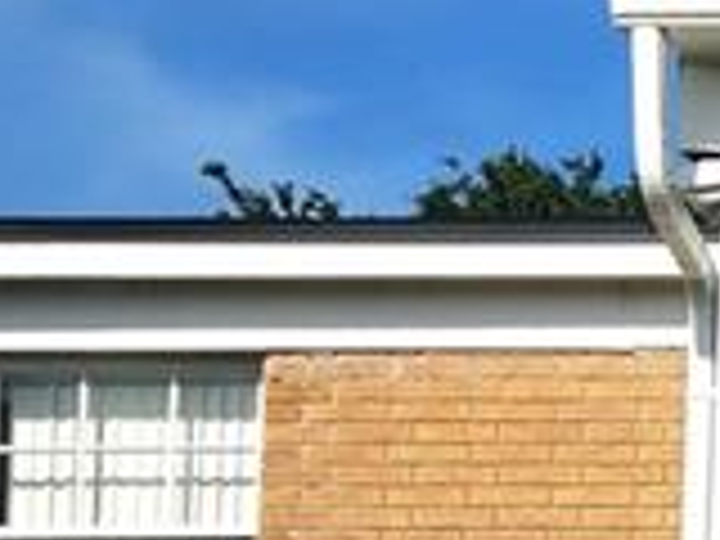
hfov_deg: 11.1
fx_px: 3058
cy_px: 927
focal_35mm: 147
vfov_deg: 9.7
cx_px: 1778
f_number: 1.8
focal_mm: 5.4
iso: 20
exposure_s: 1/5000
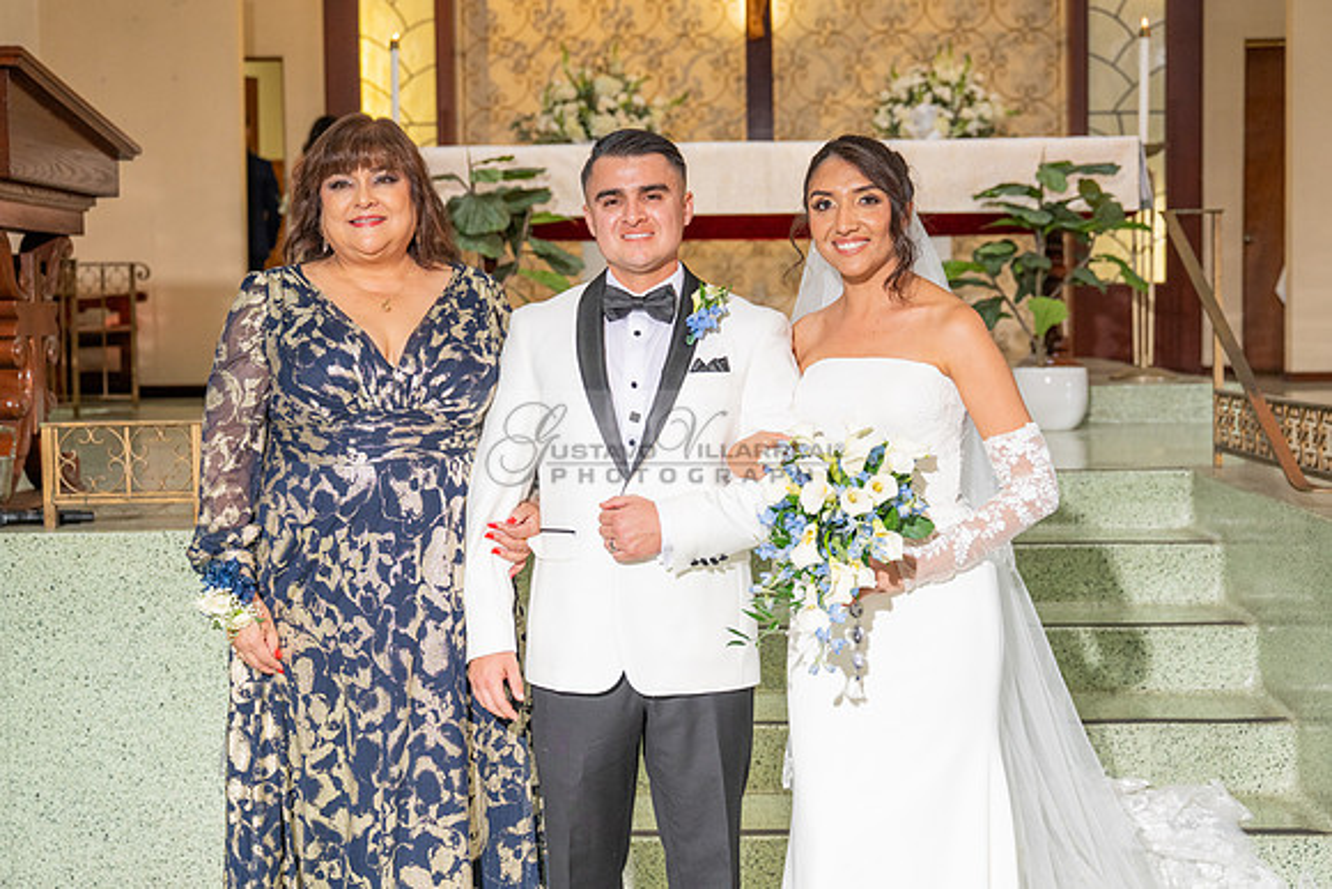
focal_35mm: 52
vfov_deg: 26.2
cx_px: 666
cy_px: 411
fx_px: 1911
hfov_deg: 38.4
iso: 800
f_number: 4
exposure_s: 1/200
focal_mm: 48
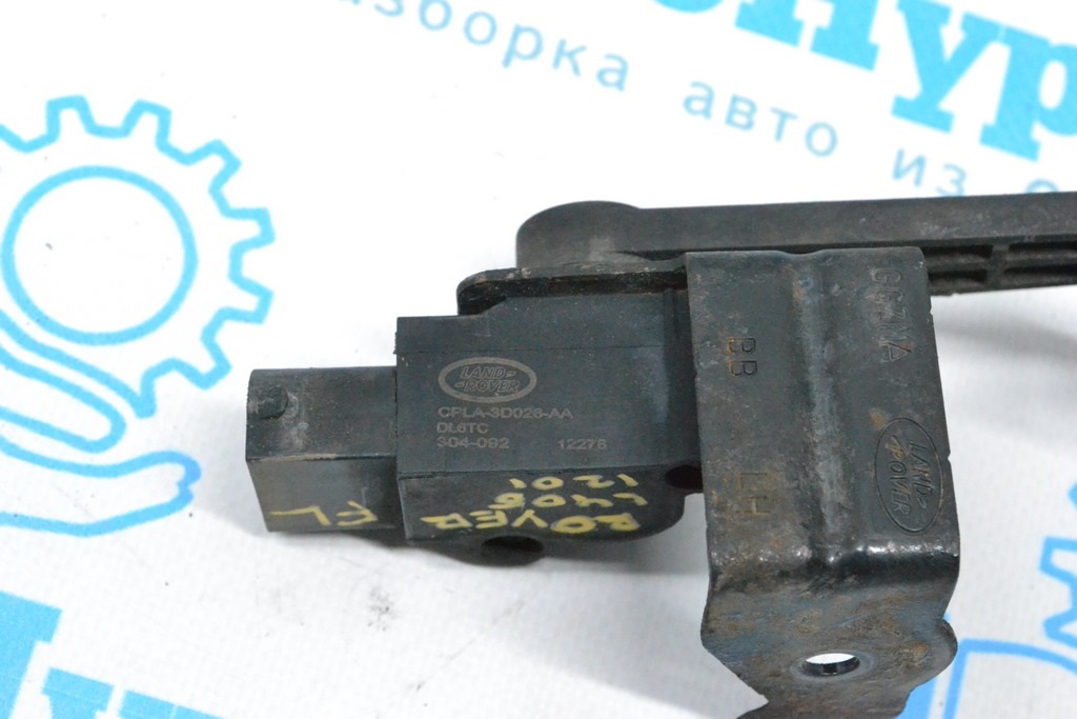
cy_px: 360
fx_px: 2468
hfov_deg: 24.6
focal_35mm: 82
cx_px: 538
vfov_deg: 16.6
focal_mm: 55
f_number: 9
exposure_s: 1/160
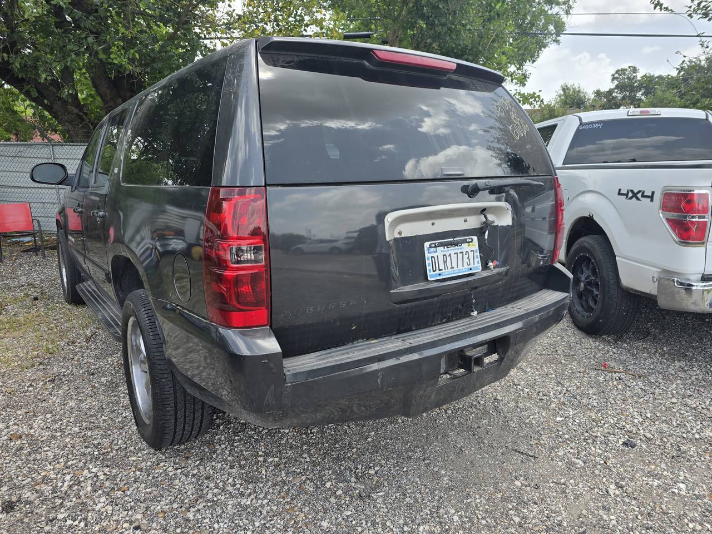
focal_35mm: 23
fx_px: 473
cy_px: 267
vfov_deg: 58.9
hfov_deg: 73.9
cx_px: 356
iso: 12
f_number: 1.7
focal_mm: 6.3
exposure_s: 1/319
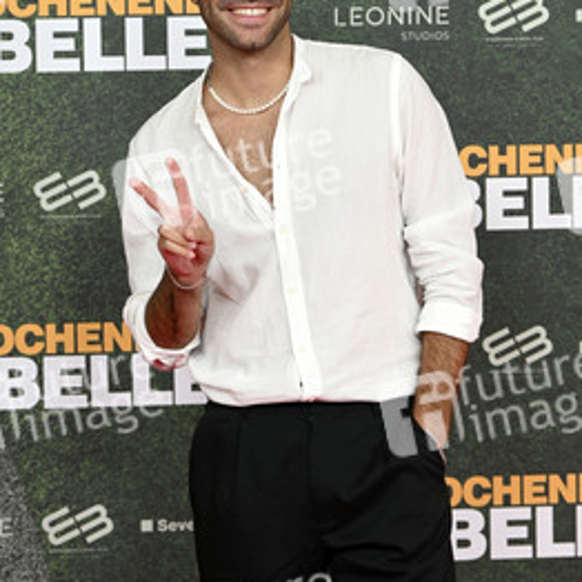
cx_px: 291
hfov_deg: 16.6
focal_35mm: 105
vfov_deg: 16.6
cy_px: 293
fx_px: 1997
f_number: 6.3
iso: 1000
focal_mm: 81
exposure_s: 1/200
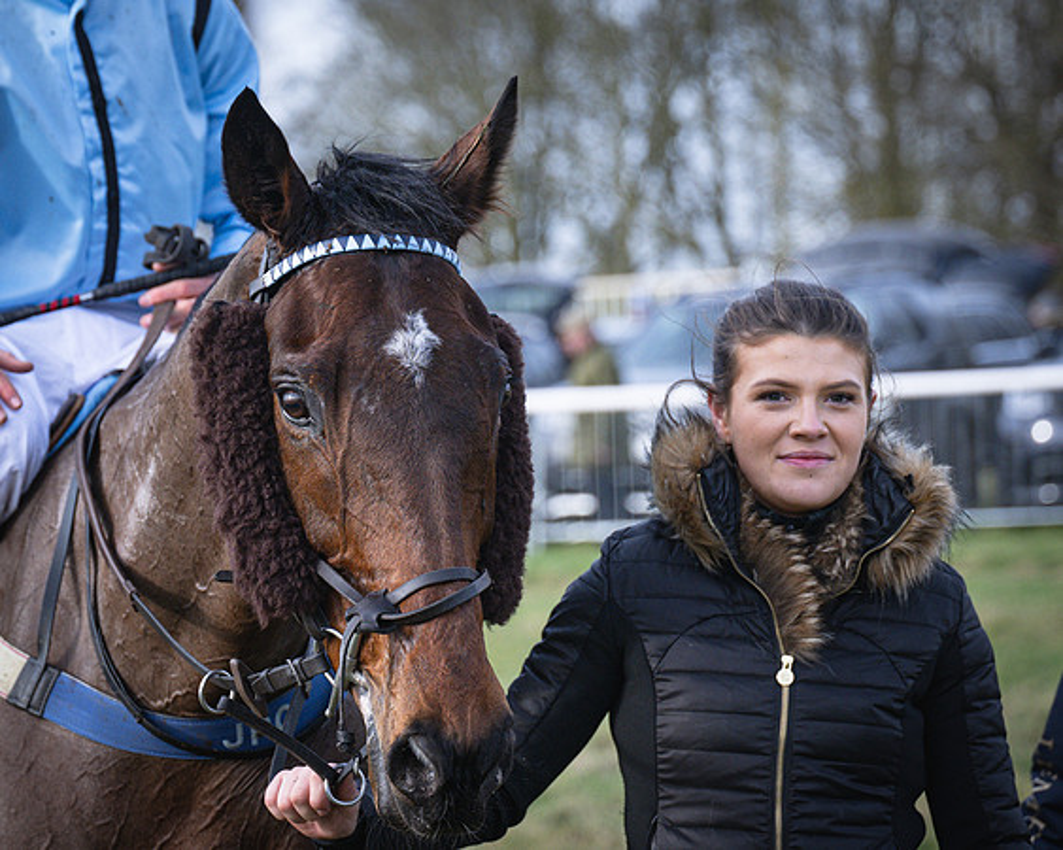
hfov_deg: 11.5
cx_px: 374
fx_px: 5285
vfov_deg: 9.2
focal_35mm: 168
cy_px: 246
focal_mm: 70
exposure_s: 1/2000
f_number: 2.8
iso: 400
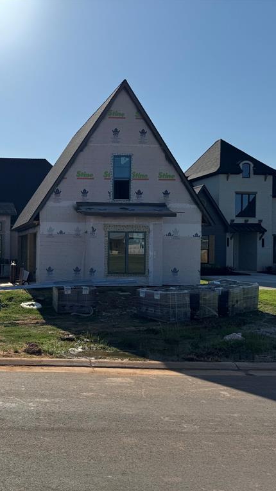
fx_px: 456
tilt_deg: -0.3
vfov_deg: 56.6
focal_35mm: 35
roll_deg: -0.1
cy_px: 245
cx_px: 15
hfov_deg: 31.7
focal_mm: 6.76
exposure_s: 1/12346
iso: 80
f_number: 1.78
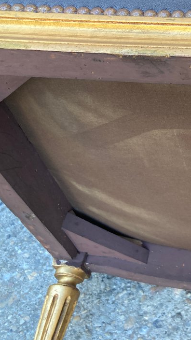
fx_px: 468
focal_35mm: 52
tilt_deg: -45.0
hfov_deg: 20.3
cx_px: 273
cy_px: 124
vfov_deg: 39.5
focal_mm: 3.99
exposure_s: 1/91
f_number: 1.8
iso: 80
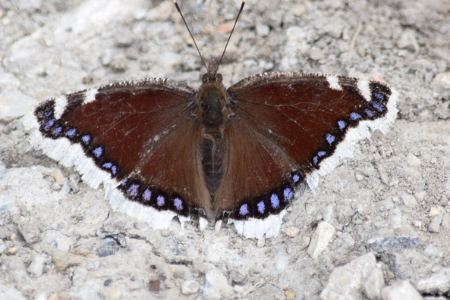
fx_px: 9104
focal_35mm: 728
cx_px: 216
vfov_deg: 1.9
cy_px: 126
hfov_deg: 2.8
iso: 400
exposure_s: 1/200
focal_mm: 300
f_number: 8
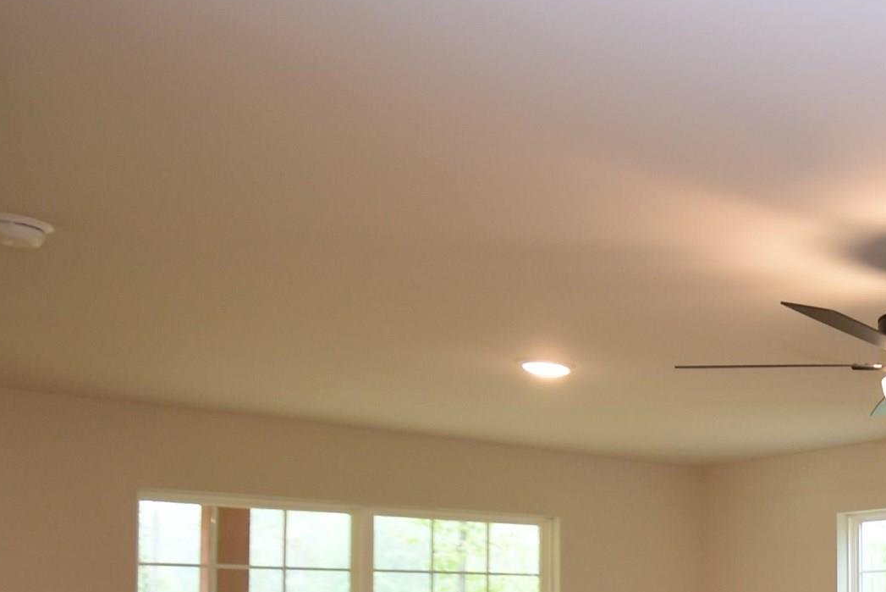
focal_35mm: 44
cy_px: 551
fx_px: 1083
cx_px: 1166
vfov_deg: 29.1
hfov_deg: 32.6
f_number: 4
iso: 450
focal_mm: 10
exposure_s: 1/60
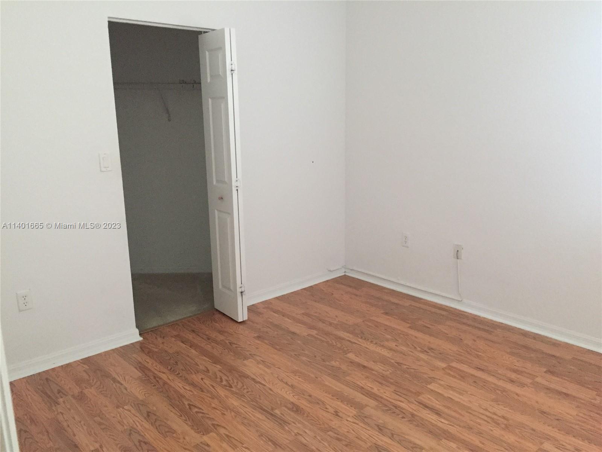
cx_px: 301
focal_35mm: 29
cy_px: 226
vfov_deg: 48.2
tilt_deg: -11.8
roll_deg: +0.0
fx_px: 504
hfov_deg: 61.7
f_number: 2.2
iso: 320
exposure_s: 1/15
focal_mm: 4.15
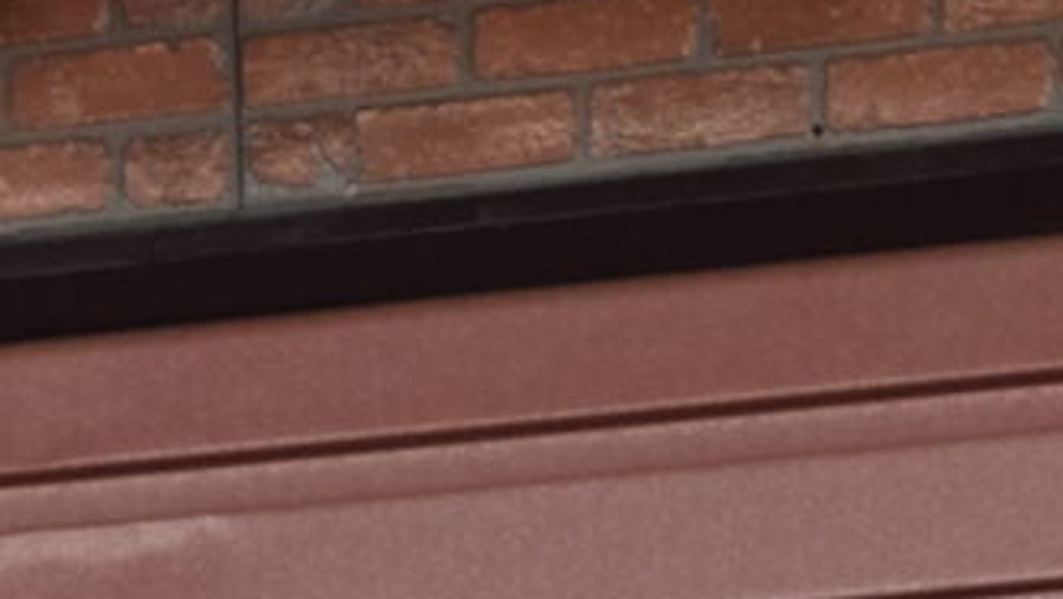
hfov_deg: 5.4
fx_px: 11224
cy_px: 2417
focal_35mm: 398
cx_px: -258
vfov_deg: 3.0
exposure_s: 1/140
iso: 400
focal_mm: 32.9
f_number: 3.6
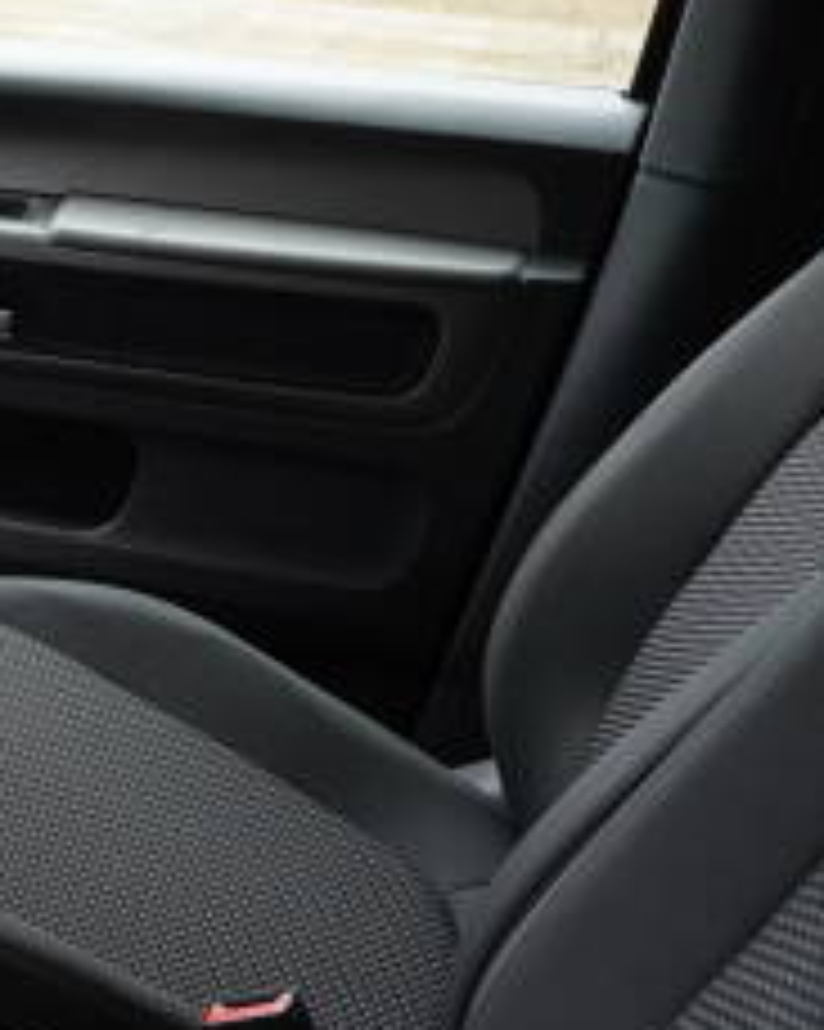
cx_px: -590
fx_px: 1922
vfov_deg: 29.5
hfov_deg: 19.3
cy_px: 252
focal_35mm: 63
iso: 1600
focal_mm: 24
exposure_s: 1/160
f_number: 4
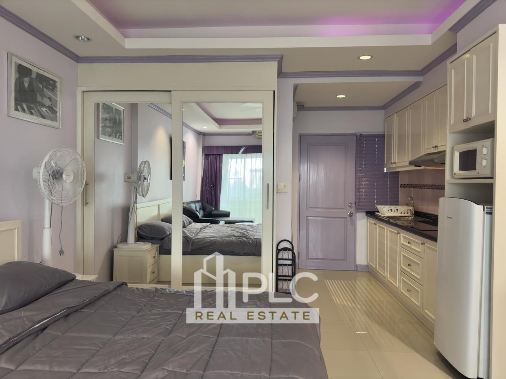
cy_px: 190
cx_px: 253
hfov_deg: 71.6
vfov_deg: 56.8
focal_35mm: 24
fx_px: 351
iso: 320
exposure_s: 1/33
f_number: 1.78
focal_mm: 6.76
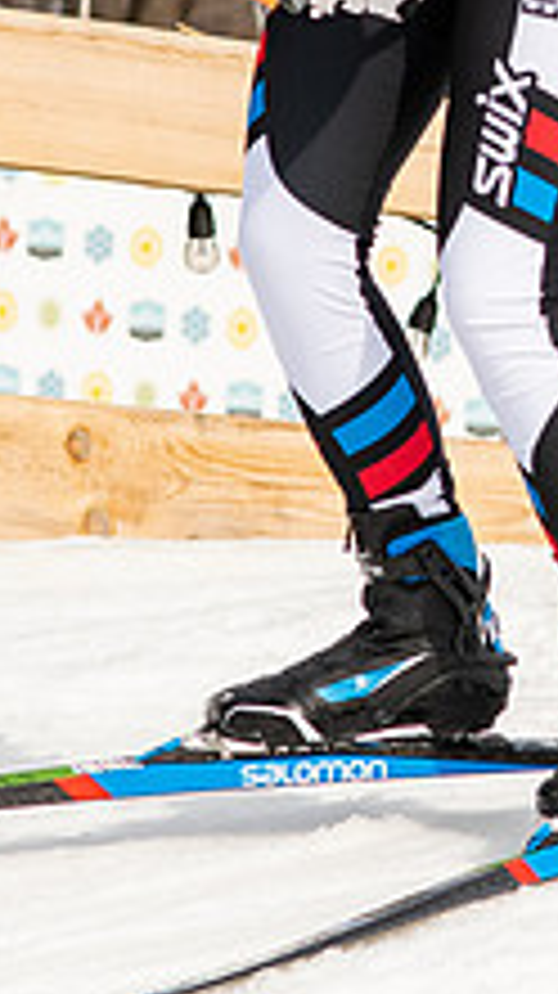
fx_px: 10779
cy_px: 0
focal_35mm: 409
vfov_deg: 5.3
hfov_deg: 3.0
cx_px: 573
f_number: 5
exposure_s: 1/2000
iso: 400
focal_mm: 85
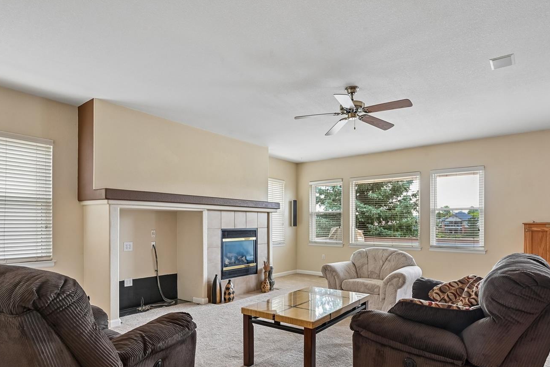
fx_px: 321
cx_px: 280
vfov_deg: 58.9
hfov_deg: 81.2
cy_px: 223
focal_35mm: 21
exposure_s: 1/10
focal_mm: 17
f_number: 10
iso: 400
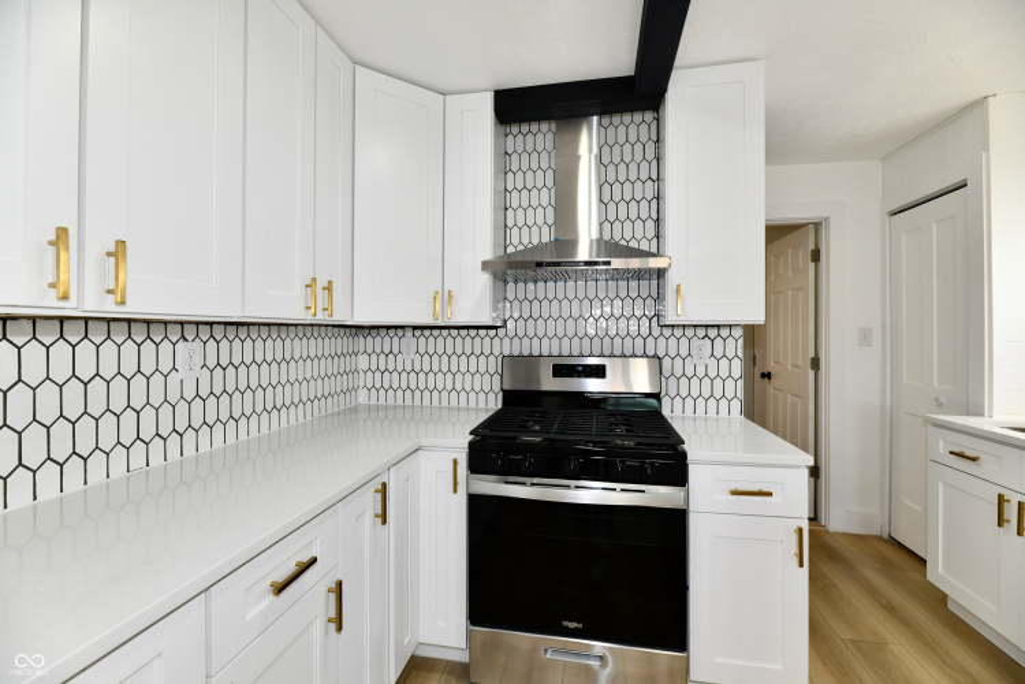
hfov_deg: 104.3
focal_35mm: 14
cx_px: 512
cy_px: 342
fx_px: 399
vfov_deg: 81.2
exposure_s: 1/60
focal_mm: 14
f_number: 6.3
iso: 640
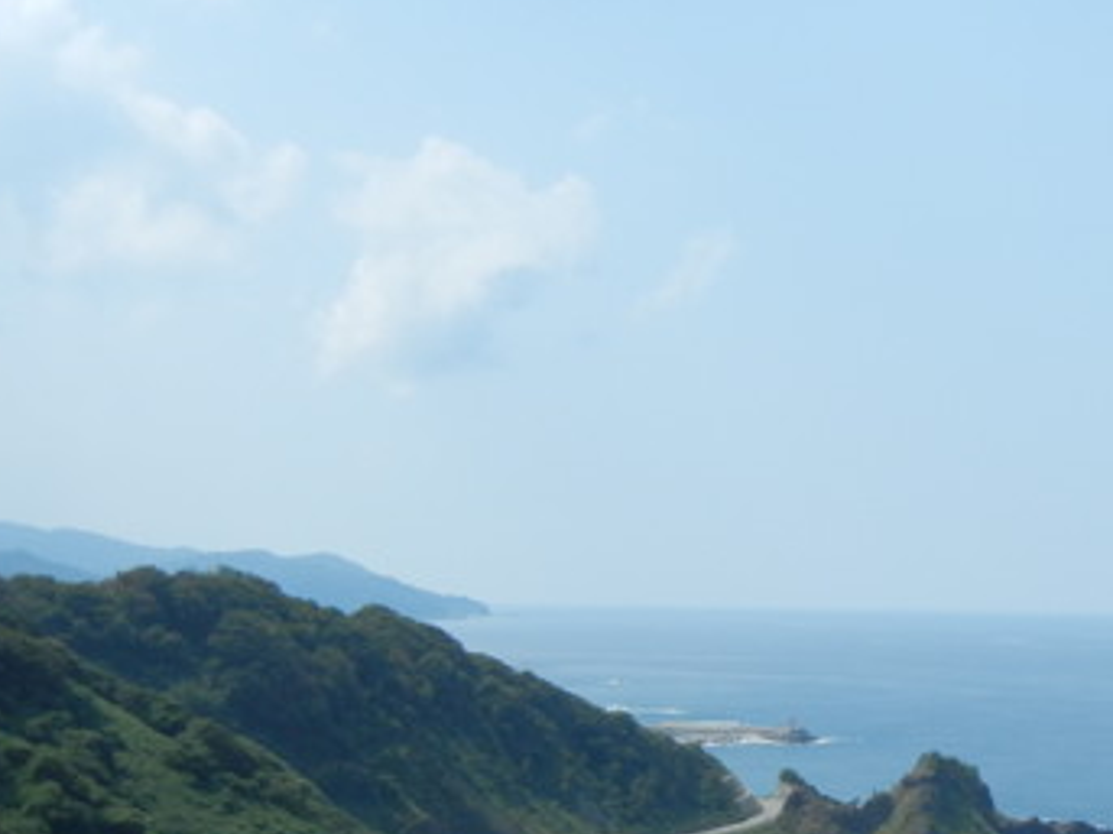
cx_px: 1142
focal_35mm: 70
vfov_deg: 20.7
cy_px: 688
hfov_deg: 26.2
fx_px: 2250
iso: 160
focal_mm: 5.4
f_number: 7
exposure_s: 1/429
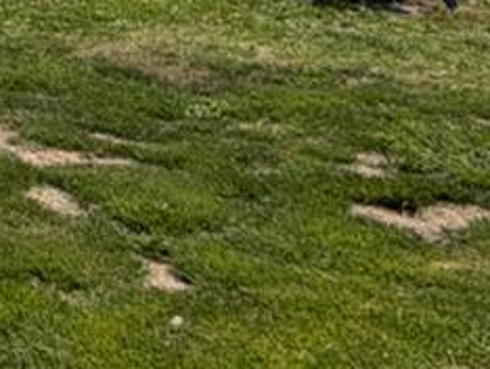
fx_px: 1219
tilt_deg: +3.2
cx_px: -844
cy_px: -310
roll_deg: +0.6
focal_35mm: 86
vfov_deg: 14.8
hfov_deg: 12.9
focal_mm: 2.22
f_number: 2.2
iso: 20
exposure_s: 1/901
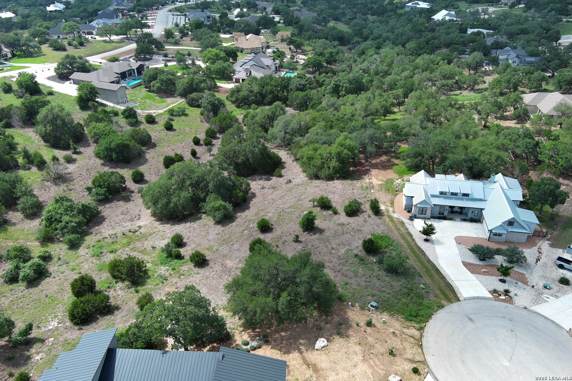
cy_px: 190
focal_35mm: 29
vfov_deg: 45.0
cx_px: 286
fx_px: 461
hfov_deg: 63.7
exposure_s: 1/673
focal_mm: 10.57
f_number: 2.8
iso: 100
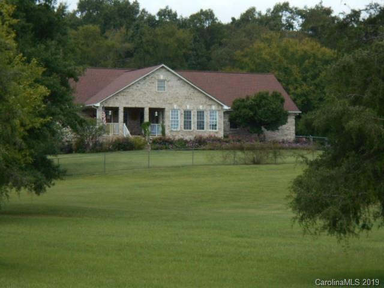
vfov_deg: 11.4
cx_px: 192
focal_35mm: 130
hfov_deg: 15.2
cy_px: 144
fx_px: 1442
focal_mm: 23
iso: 80
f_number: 6.5
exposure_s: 1/125
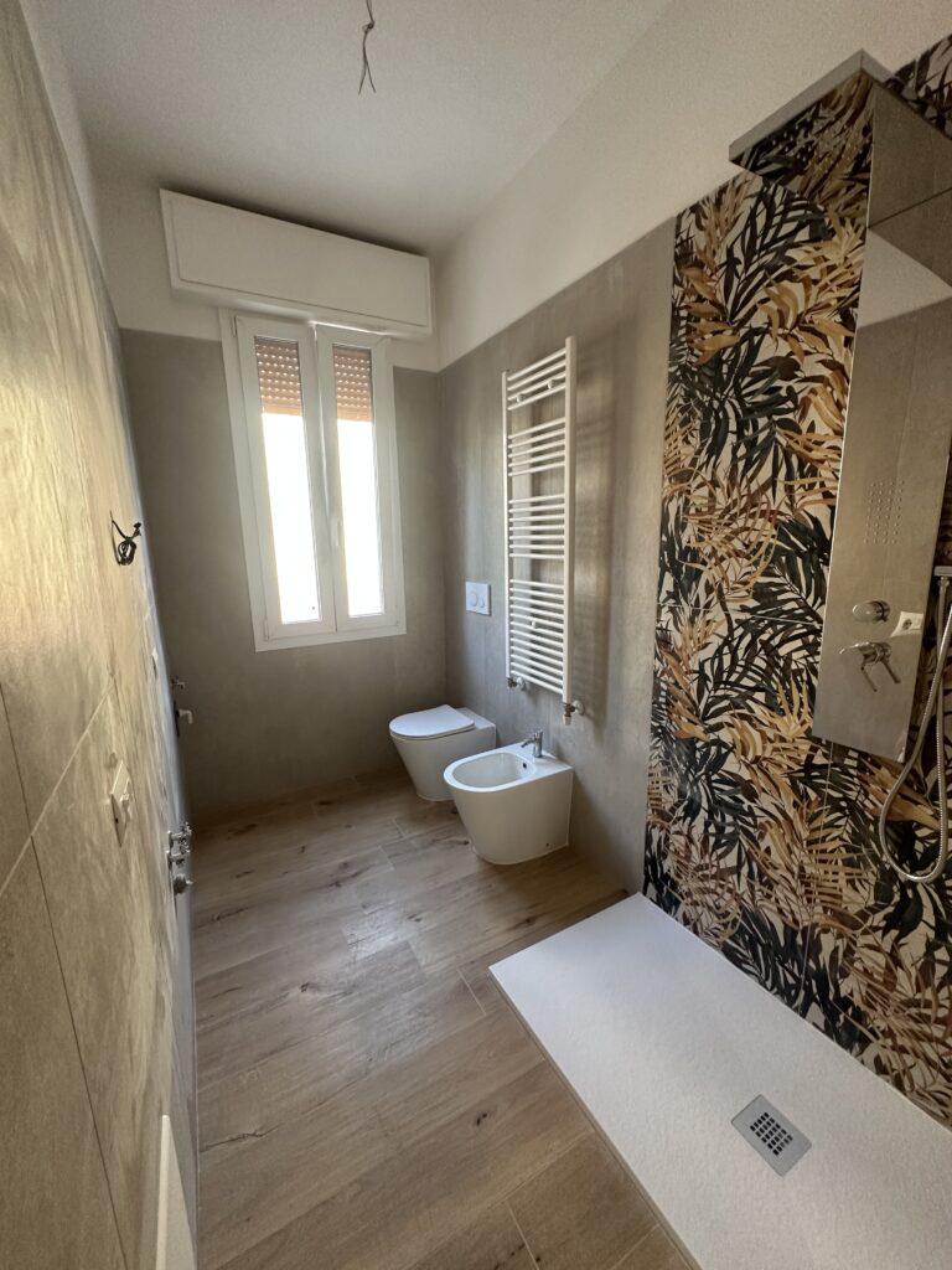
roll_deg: +0.9
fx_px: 513
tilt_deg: -11.7
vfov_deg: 102.1
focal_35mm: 14
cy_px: 635
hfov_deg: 85.7
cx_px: 476
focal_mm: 2.22
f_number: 2.2
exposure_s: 1/99
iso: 250
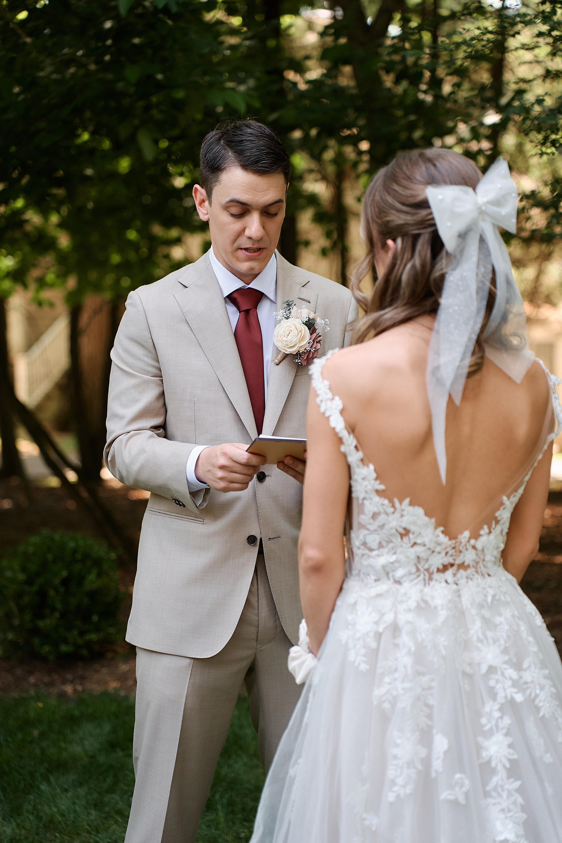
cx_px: 281
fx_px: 1756
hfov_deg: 18.2
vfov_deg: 27.0
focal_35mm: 75
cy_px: 422
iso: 500
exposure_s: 1/500
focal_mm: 75
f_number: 2.8
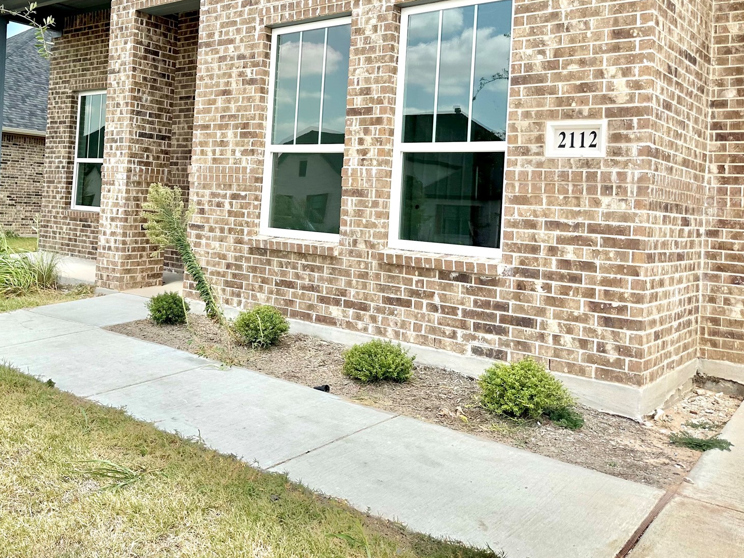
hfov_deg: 52.5
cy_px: 173
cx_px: 226
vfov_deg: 41.1
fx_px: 731
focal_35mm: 34
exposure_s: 1/3356
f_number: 1.78
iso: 80
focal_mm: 6.86
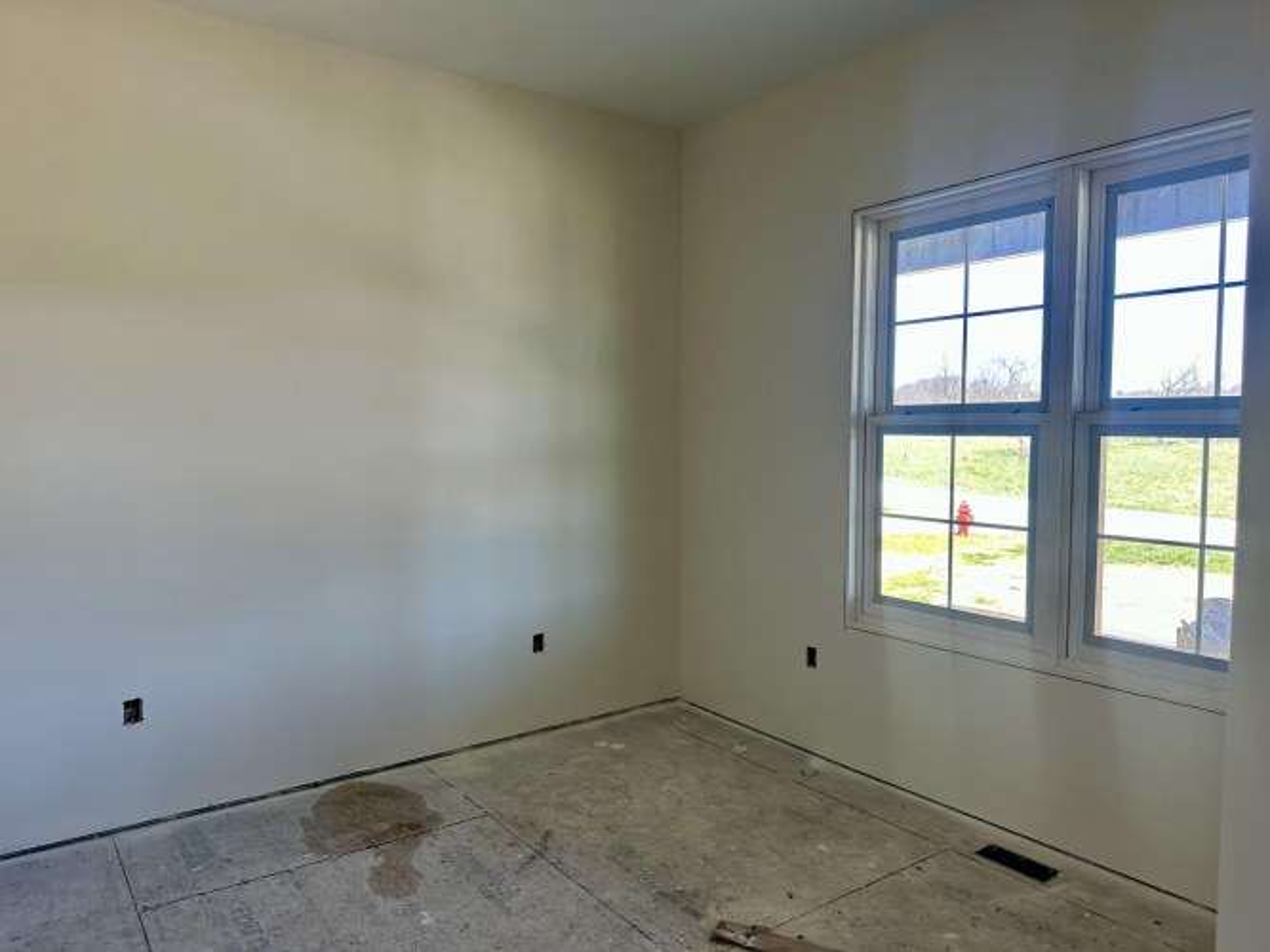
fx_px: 880
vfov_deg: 56.8
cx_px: 635
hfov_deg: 71.6
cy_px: 476
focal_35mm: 24
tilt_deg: -3.2
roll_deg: -0.3
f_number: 1.78
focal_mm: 6.86
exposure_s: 1/162
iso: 80
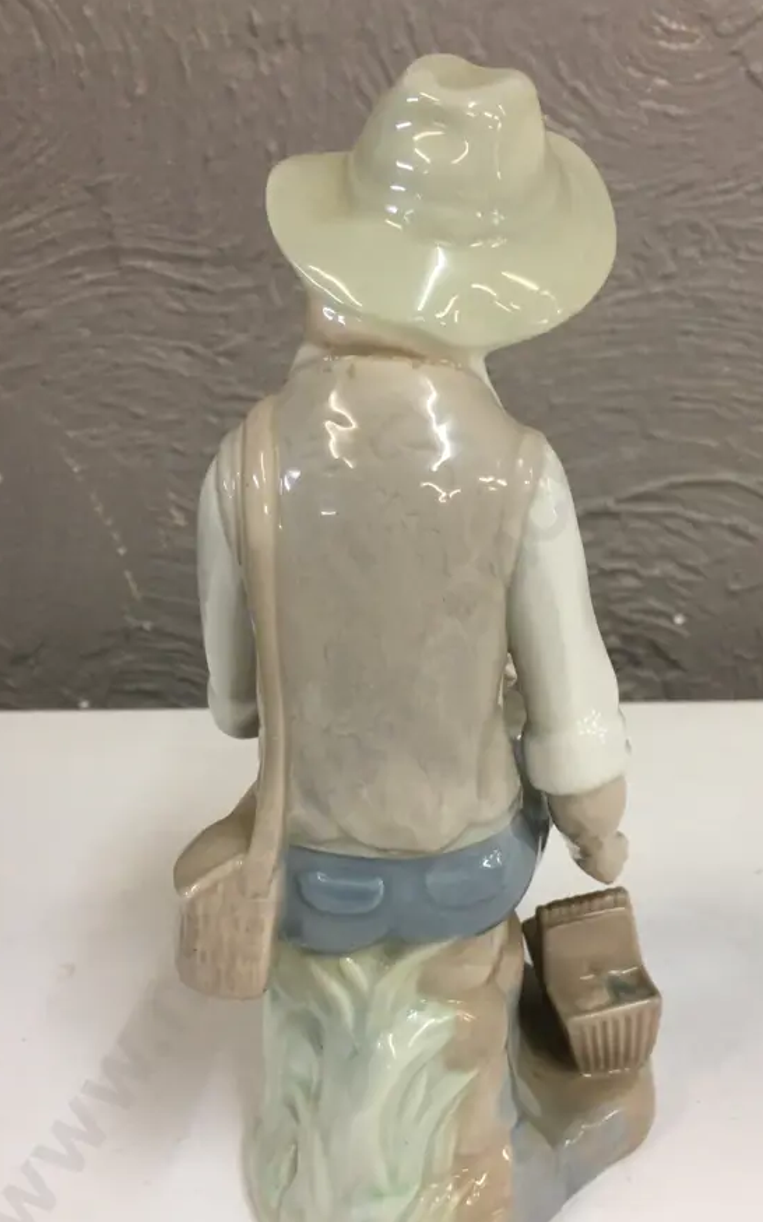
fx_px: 1198
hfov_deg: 35.3
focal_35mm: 36
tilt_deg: -19.5
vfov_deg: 53.9
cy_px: 663
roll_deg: +1.9
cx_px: 429
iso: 50
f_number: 2.2
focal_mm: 4.15
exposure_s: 1/33
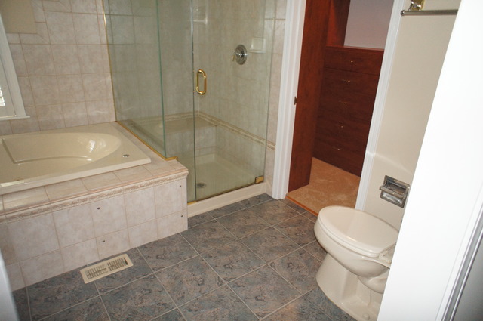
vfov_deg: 53.0
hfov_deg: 73.8
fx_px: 322
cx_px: 242
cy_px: 160
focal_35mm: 24
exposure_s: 1/160
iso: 1600
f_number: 2.8
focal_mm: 16
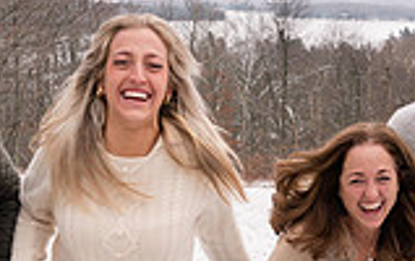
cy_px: 231
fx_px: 1008
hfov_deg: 23.0
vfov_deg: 14.6
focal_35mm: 89
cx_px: 313
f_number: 6.3
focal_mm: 24
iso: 400
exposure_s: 1/250
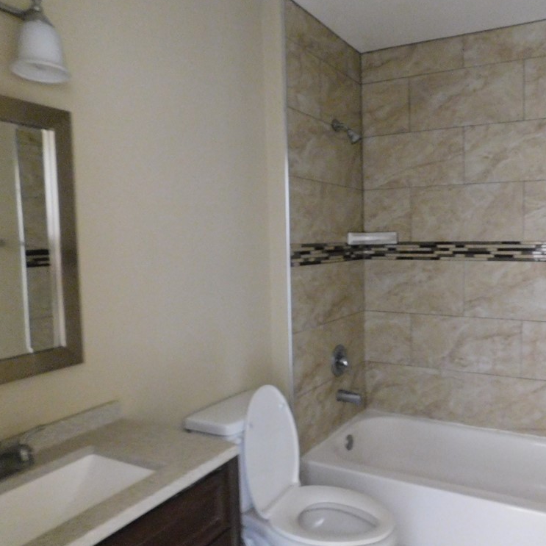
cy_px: 273
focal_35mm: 28
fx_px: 500
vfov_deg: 57.3
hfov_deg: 56.5
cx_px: 347
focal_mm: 4
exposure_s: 1
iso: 1000
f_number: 3
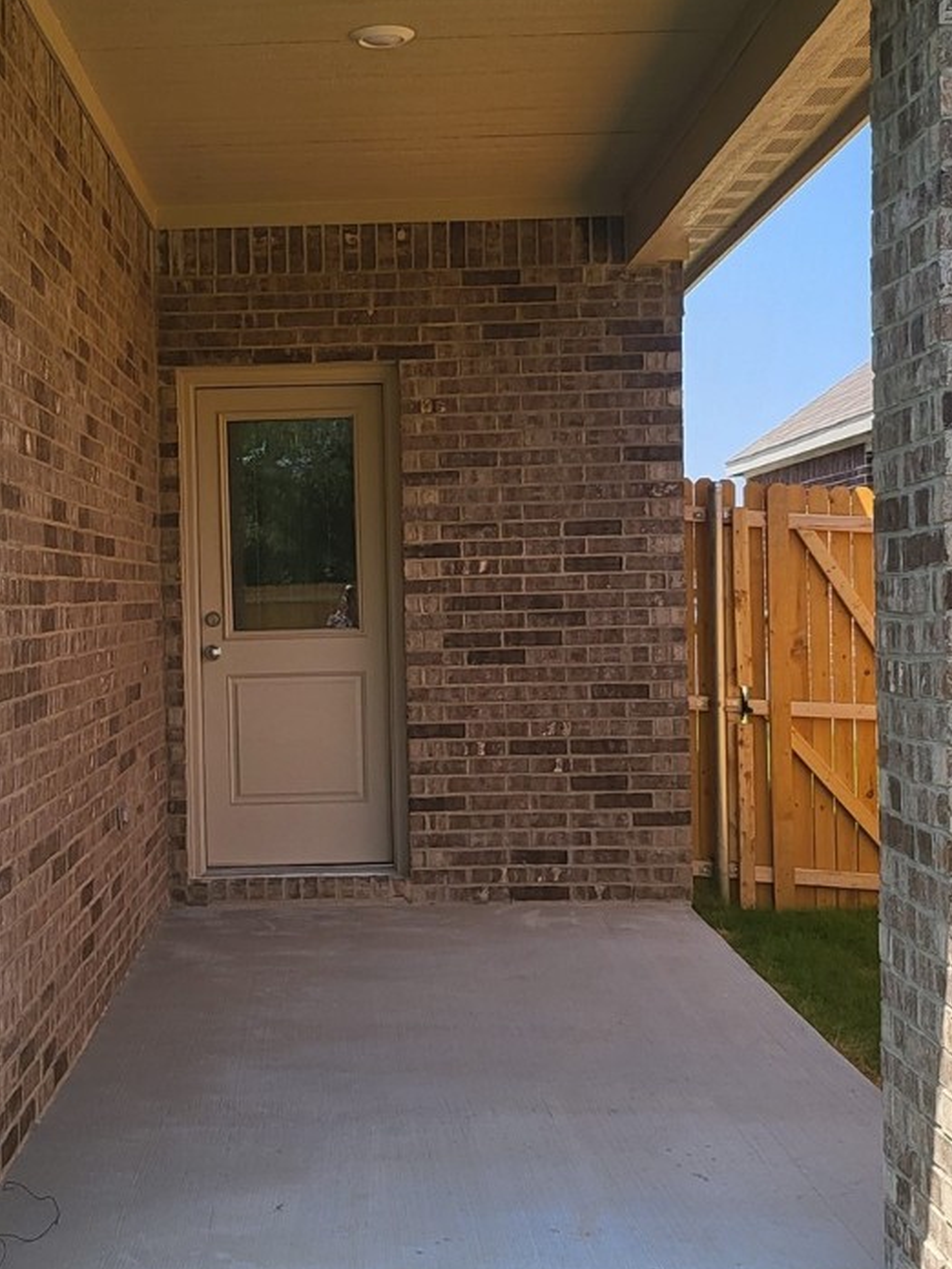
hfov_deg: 27.4
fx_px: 1943
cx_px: 348
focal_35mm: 53
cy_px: 618
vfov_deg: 36.2
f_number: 1.8
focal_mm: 5
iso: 40
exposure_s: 1/1179
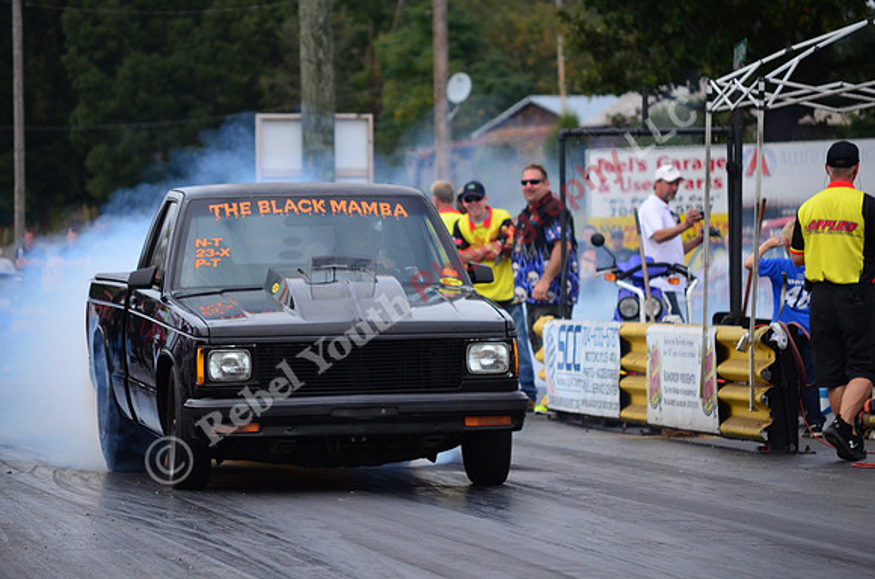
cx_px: 438
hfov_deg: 8.6
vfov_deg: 5.7
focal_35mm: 240
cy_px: 290
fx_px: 5821
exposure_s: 1/2000
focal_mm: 160
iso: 1000
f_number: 5.6
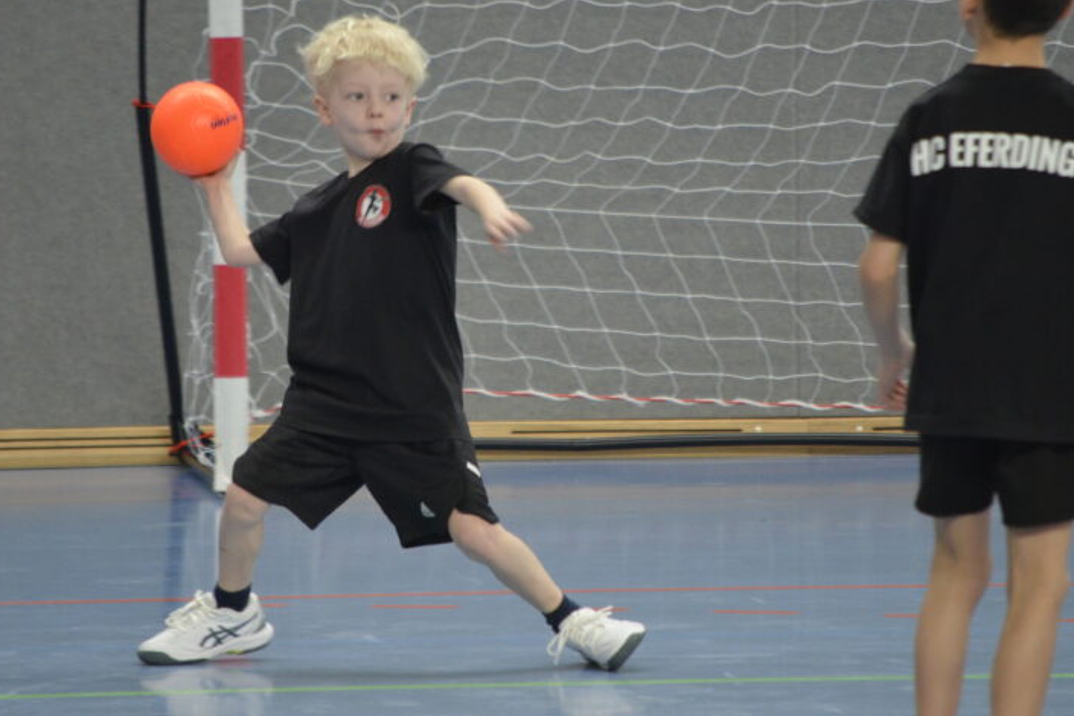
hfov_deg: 4.7
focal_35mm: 435
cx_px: 446
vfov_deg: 3.2
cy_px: 292
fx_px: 12976
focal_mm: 200
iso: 1600
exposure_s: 1/160
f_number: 5.6
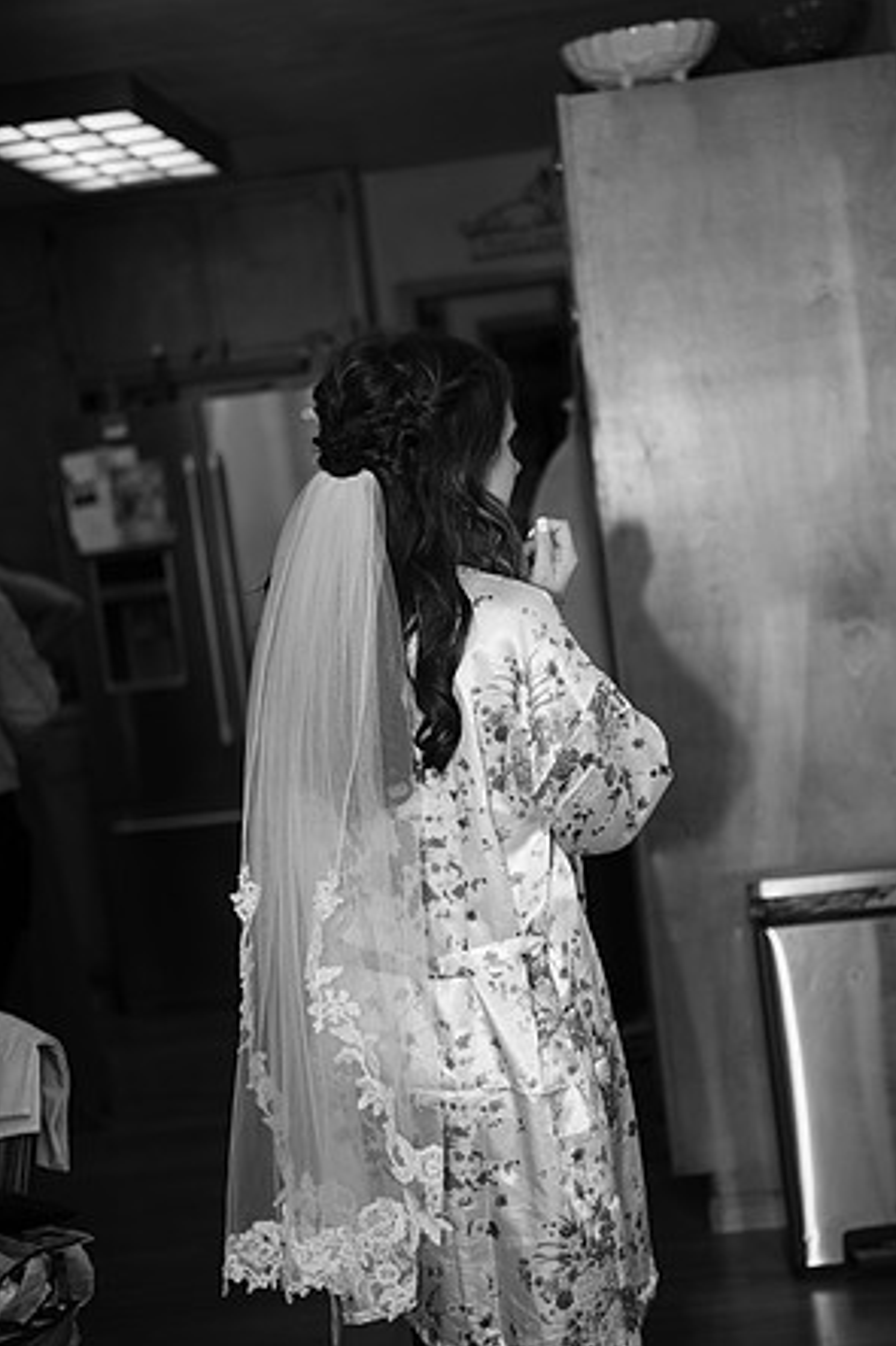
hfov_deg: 21.6
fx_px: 2354
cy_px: 678
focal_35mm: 63
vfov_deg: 31.9
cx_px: 453
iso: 250
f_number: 2.8
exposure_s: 1/200
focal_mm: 62
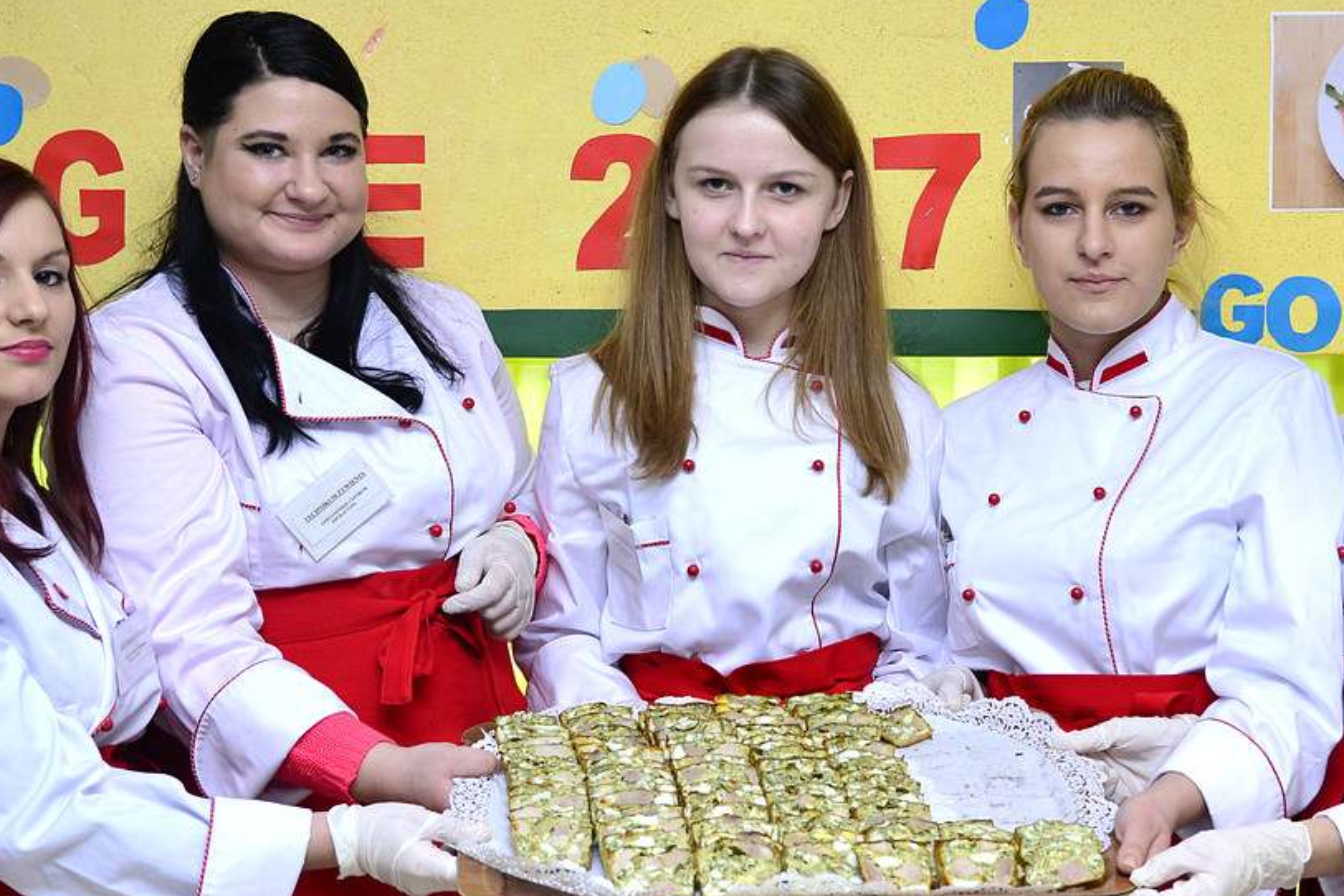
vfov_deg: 21.3
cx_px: 746
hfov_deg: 31.5
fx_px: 2381
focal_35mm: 64
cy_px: 505
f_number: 4
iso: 400
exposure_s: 1/100
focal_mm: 27
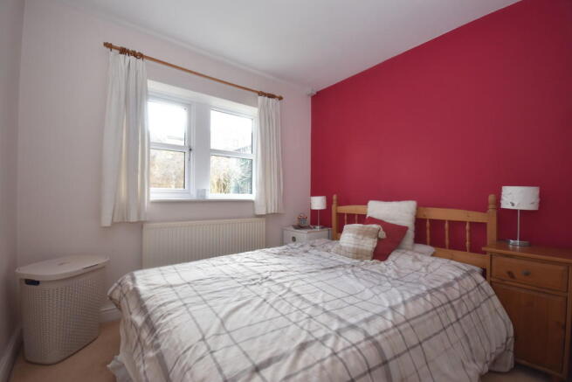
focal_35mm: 15
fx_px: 238
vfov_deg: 77.4
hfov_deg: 100.4
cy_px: 191
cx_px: 286
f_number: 4
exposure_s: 1/160
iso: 800
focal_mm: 10
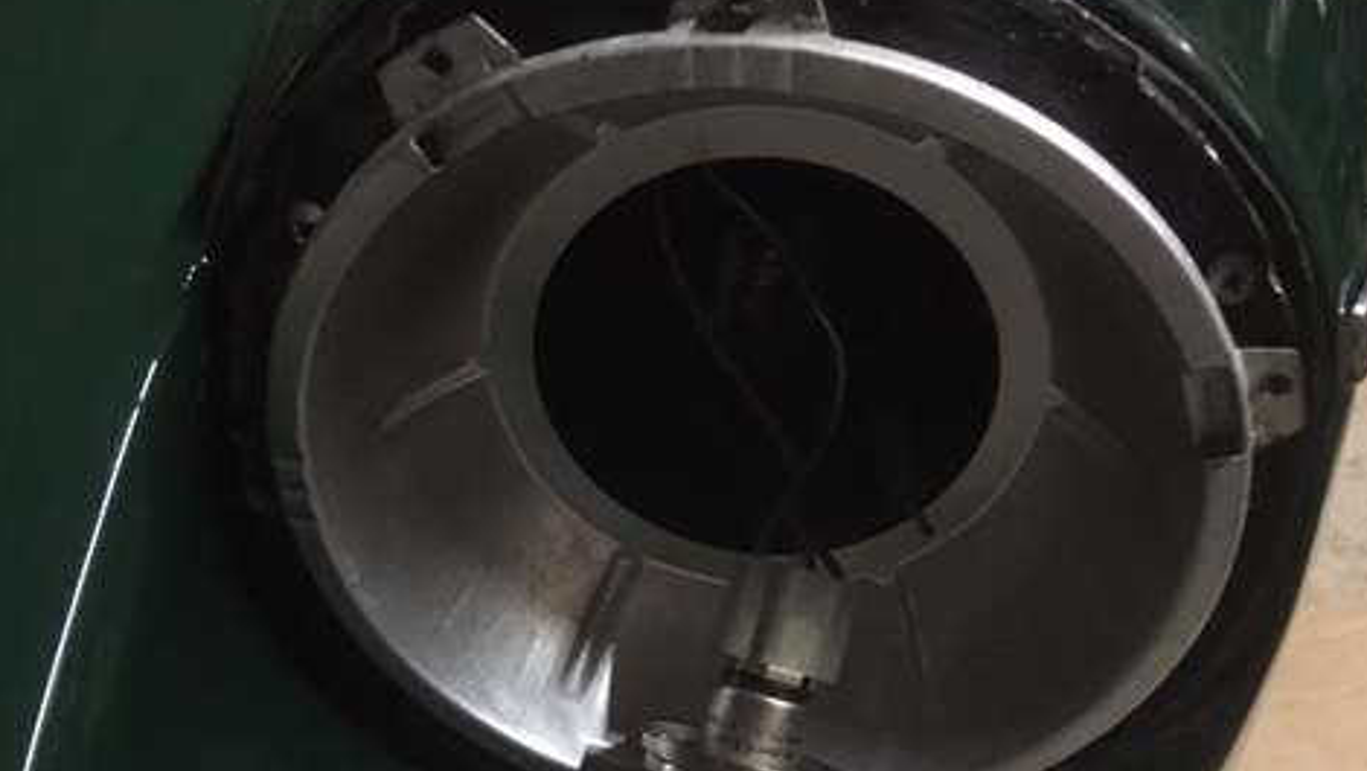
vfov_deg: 26.7
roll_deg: +1.1
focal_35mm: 43
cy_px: 704
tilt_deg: -44.0
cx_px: 689
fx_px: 1560
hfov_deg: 47.3
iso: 320
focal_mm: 4.15
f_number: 2.2
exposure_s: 1/17
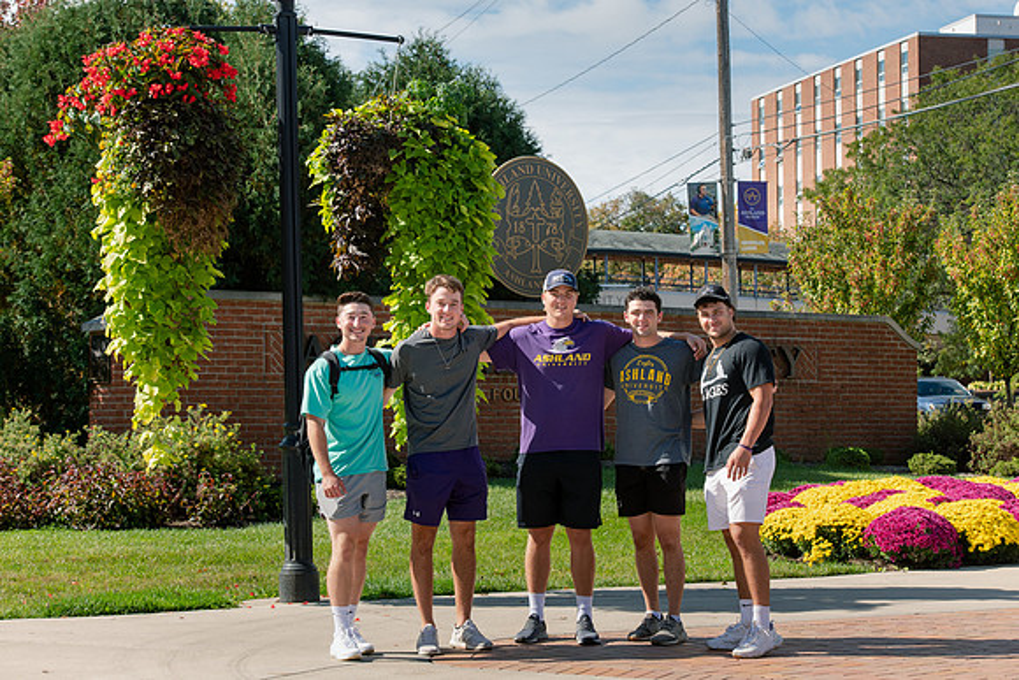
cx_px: 510
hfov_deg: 23.9
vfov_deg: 16.1
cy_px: 340
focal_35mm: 85
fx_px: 2406
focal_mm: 85
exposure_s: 1/400
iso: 250
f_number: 8
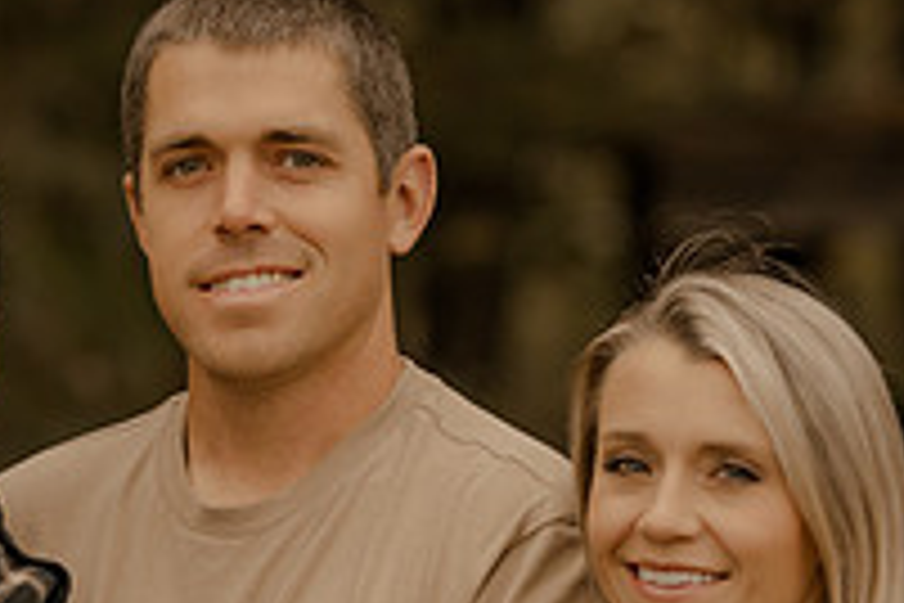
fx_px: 6152
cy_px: 520
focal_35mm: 245
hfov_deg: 8.4
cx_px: 342
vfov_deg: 5.6
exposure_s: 1/640
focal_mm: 85
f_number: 2
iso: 200
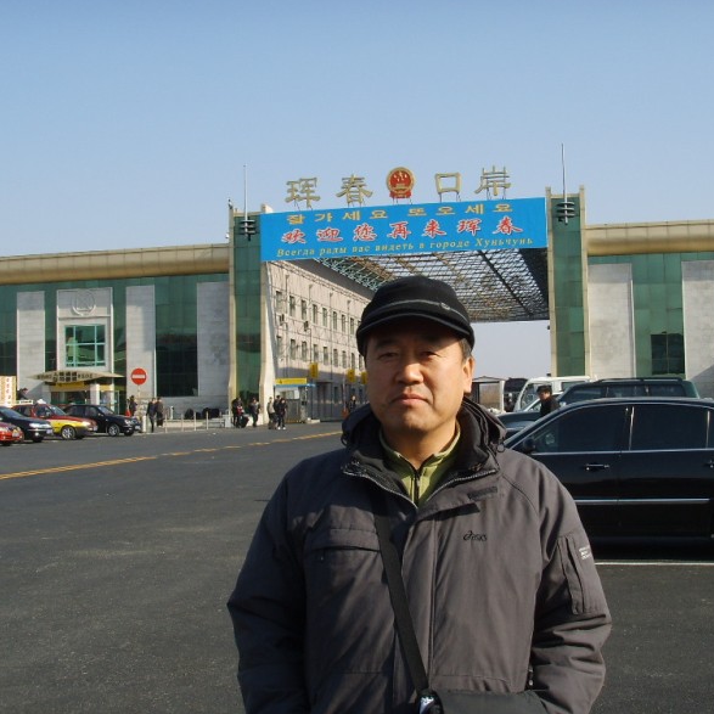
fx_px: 1097
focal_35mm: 47
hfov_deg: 36.0
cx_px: 389
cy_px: 360
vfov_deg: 36.1
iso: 50
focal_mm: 6.6
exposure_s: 1/250
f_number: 6.3
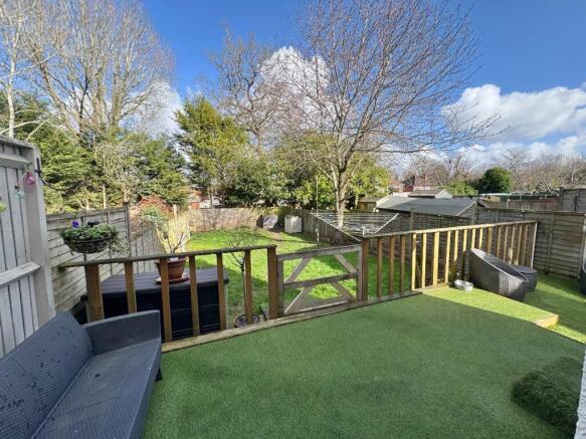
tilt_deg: -5.6
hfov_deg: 102.1
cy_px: 220
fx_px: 237
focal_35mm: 14
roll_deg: +0.9
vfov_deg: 85.7
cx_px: 293
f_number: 2.2
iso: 40
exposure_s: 1/495
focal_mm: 2.22
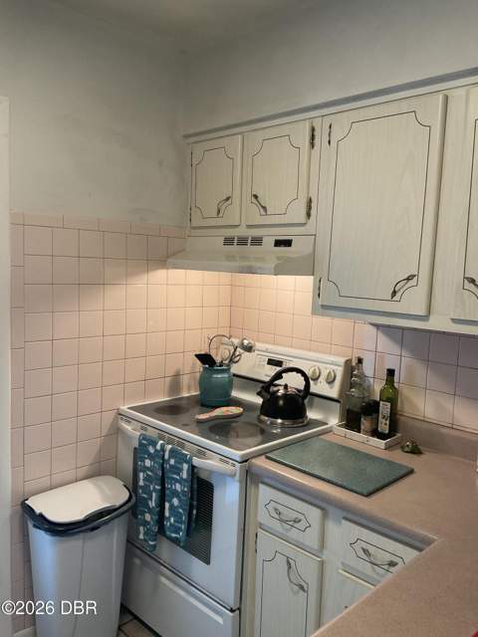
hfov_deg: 48.2
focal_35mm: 29
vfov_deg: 61.7
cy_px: 318
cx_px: 239
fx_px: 534
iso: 64
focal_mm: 3
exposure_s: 1/60
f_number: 1.8
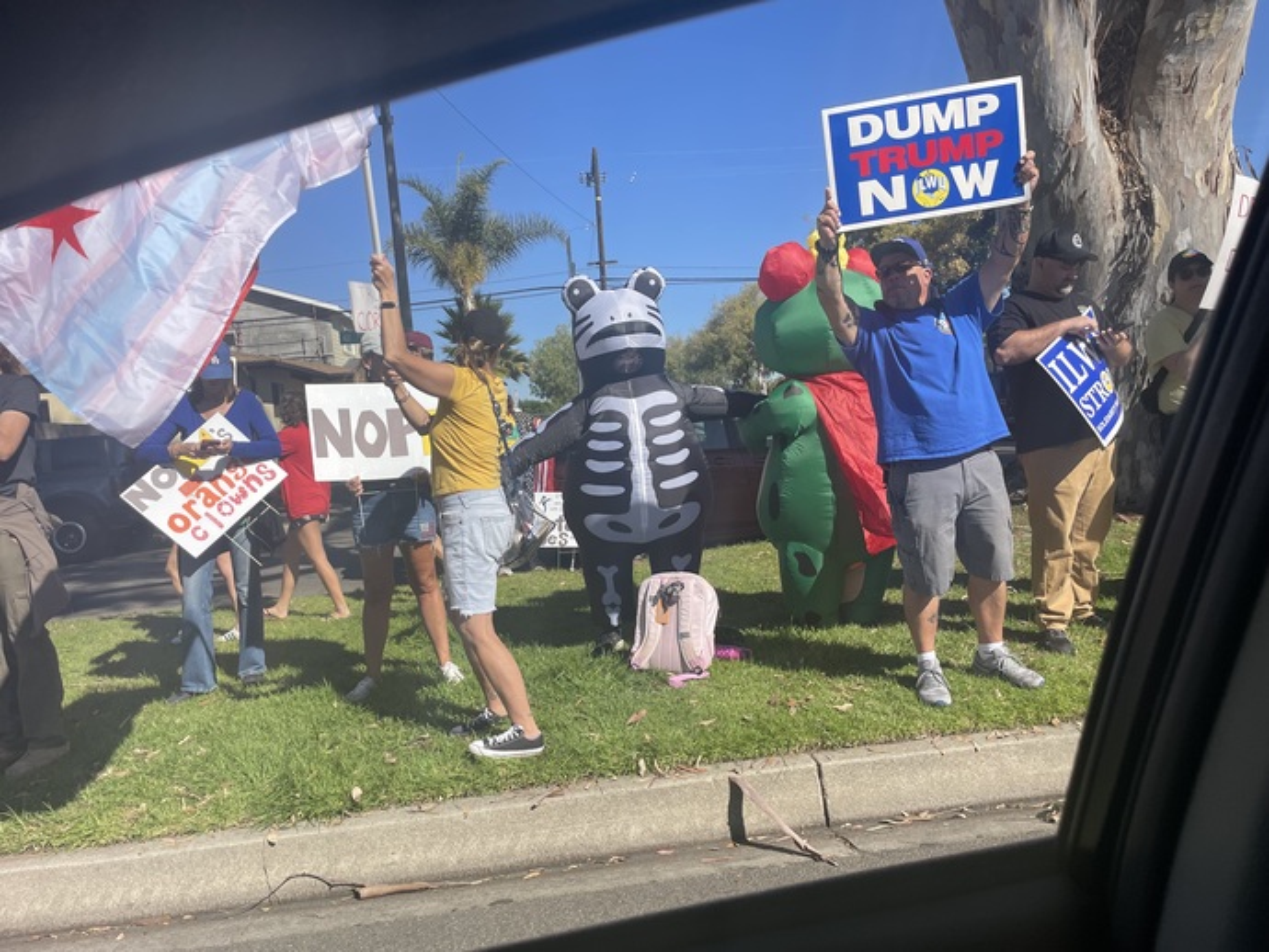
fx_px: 953
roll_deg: +5.6
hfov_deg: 67.3
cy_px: 476
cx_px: 634
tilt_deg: -3.6
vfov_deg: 53.1
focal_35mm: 26
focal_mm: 4.2
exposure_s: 1/3509
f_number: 1.6
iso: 32
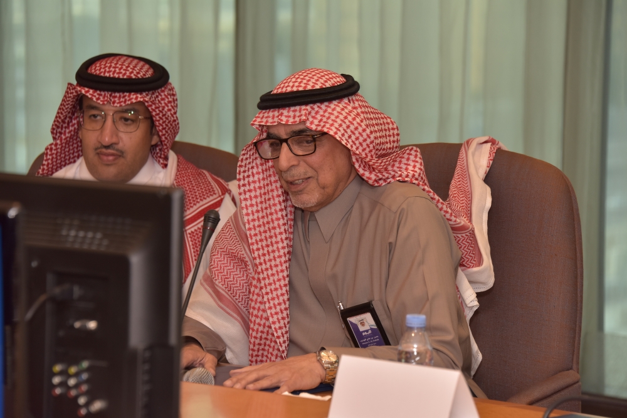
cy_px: 209
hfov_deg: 13.7
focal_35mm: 150
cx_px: 314
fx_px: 2613
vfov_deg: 9.2
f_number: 5.6
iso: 500
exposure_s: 1/60
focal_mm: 150
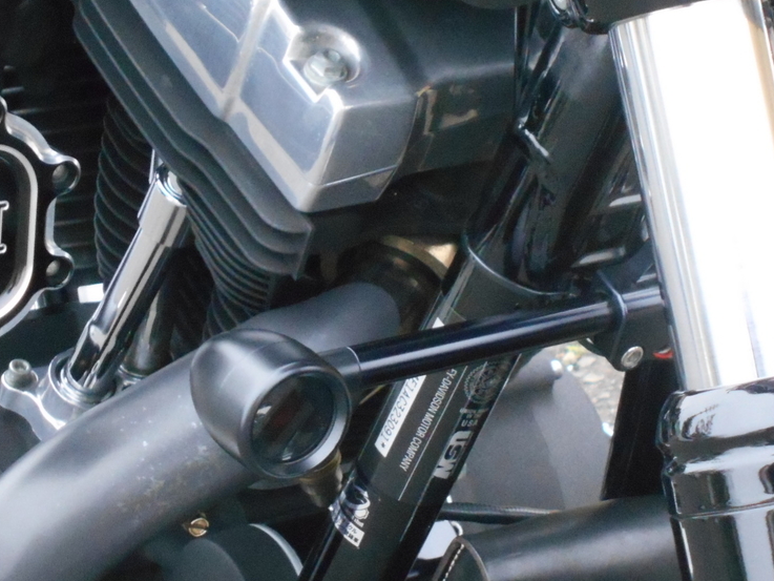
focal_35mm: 140
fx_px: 3131
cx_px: 598
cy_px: 312
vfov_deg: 10.6
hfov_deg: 14.0
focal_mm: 15.4
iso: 800
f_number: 6.3
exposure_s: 1/160
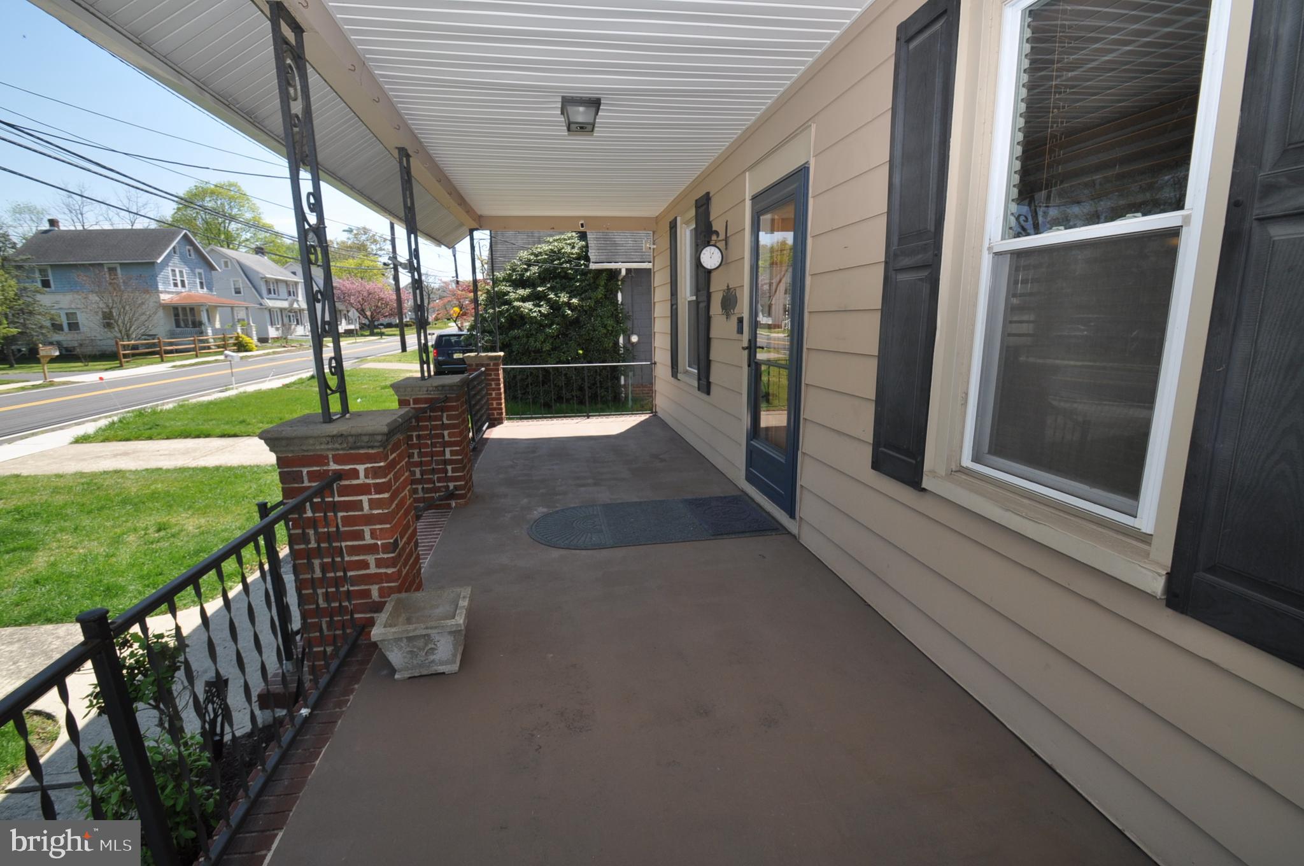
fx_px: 543
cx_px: 652
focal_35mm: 15
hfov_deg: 100.5
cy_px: 433
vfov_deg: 77.2
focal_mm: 10
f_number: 9
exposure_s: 1/200
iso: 200
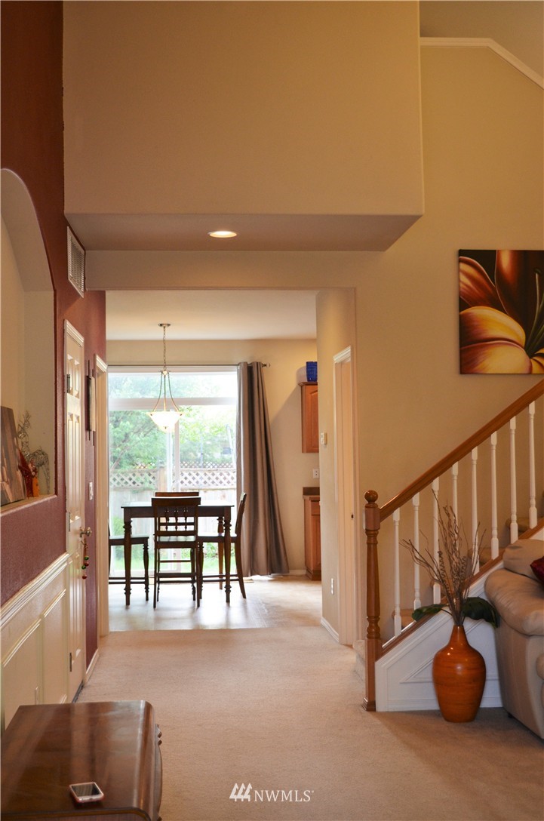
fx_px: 1092
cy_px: 410
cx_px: 272
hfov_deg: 28.0
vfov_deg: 41.2
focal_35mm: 48
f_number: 4.8
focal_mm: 32
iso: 560
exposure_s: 1/60
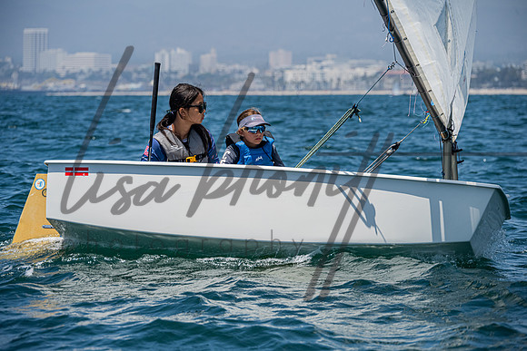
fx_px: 2547
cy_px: 176
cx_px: 264
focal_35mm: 174
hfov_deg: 11.8
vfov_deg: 7.9
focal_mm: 170
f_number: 7.6
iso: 500
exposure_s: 1/1600
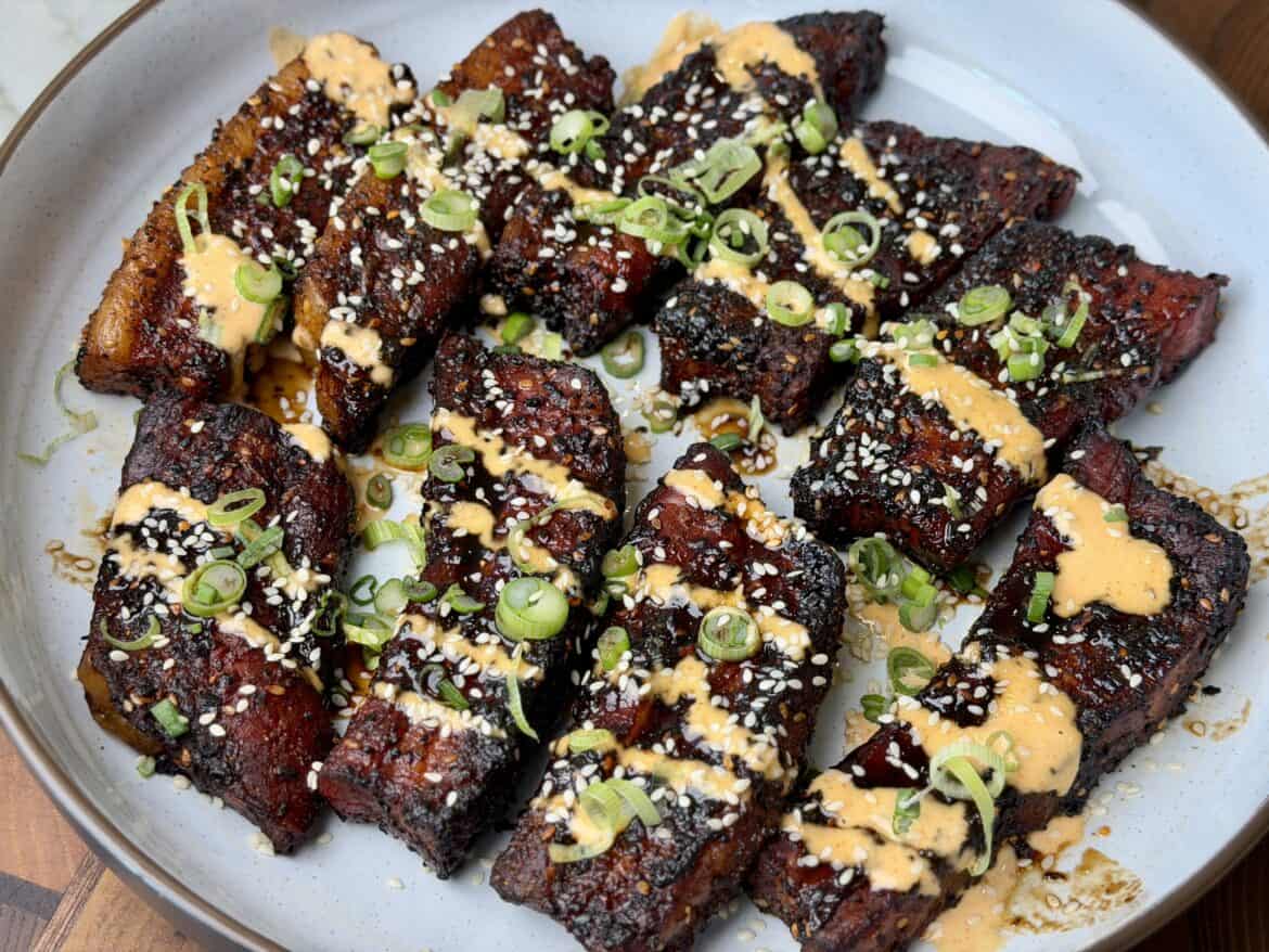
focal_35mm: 48
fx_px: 1760
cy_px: 476
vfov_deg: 30.3
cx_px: 634
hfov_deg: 39.6
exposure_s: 1/123
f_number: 1.78
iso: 50
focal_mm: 6.76
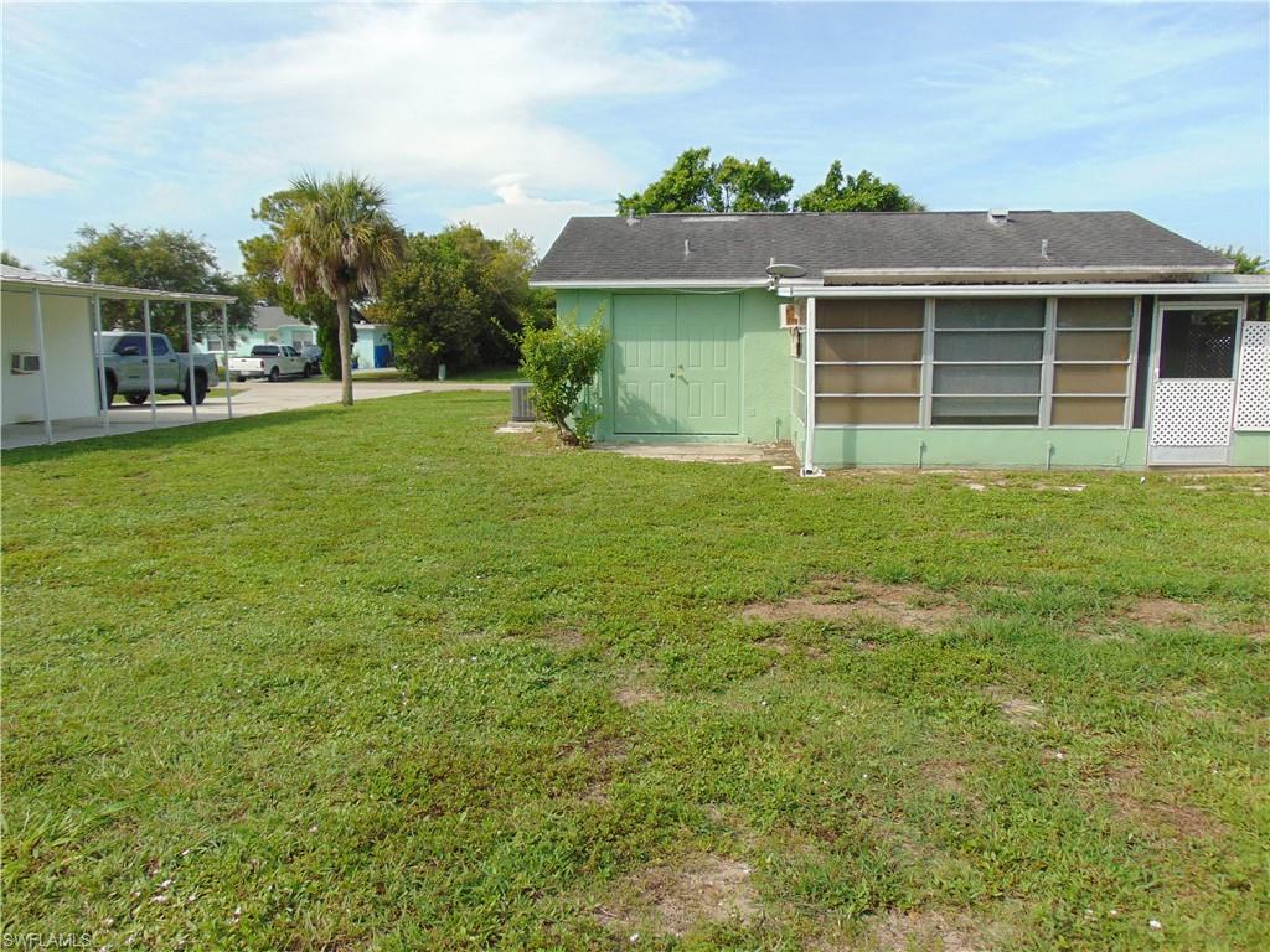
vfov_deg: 54.9
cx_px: 635
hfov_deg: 69.4
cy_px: 476
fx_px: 917
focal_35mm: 25
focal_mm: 4.5
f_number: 7.7
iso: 80
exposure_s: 1/200
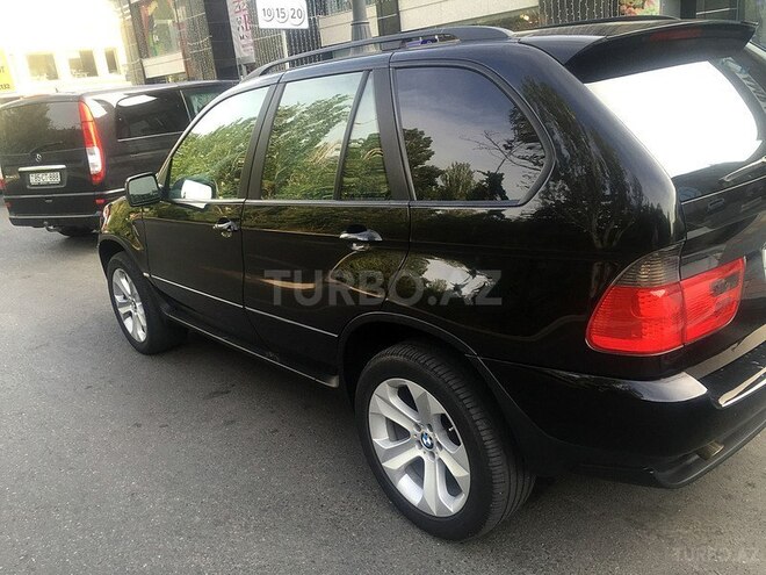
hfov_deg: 61.7
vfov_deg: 48.2
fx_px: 642
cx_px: 383
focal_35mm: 29
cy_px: 288
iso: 40
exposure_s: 1/100
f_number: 2.2
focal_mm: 4.15
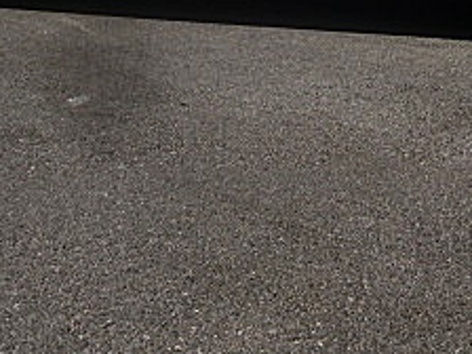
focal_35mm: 103
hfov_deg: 19.0
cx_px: 297
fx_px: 1404
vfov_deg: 14.0
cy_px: -48
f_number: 7.9
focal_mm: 6.3
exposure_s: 1/125
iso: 50
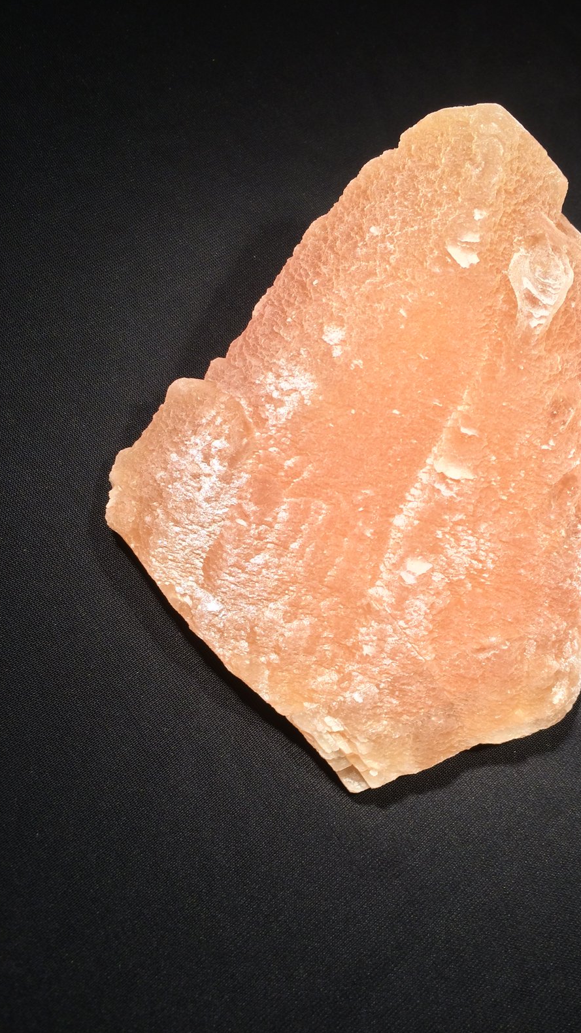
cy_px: 516
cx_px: 382
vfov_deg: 61.0
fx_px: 876
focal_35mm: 32
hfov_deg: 36.3
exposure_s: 1/60
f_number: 2.2
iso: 40
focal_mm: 4.15
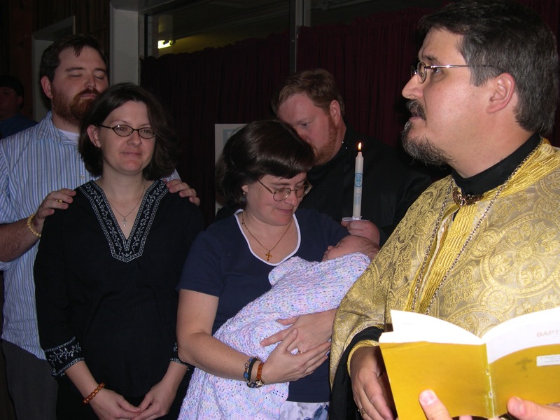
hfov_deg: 44.8
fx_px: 679
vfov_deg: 34.3
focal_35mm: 42
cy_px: 210
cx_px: 280
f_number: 2.9
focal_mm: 9
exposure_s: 1/60
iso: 100
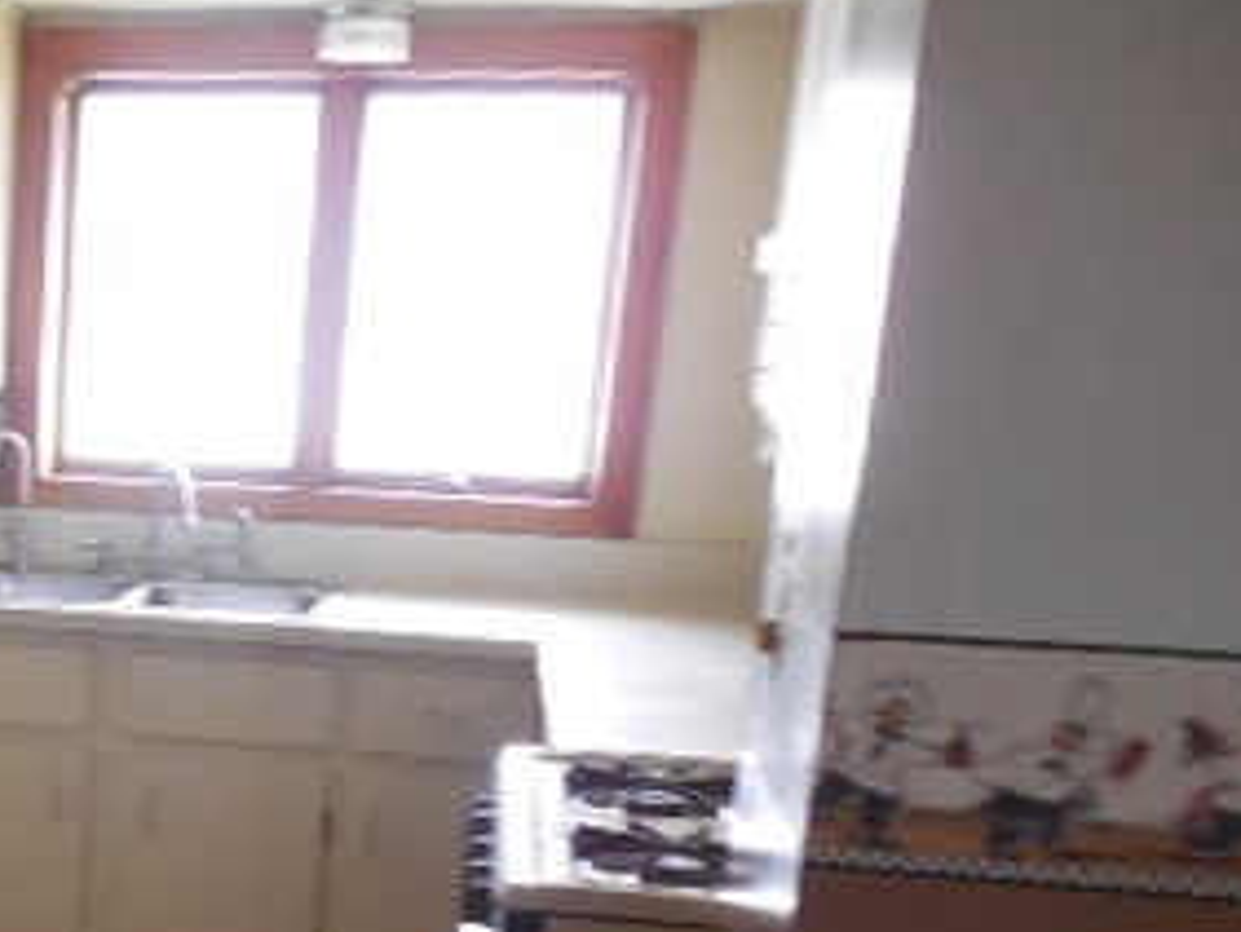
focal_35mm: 57
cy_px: 892
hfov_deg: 30.0
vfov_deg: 24.7
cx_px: -150
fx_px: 2044
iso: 800
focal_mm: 4.5
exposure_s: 1/6
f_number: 3.3
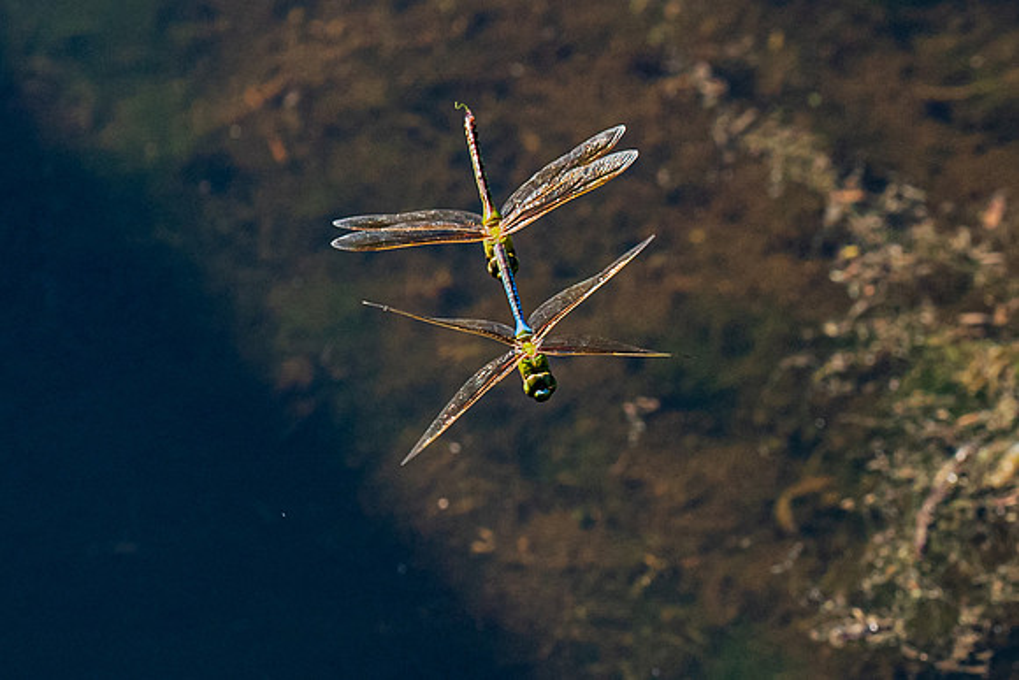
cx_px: 1263
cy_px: 232
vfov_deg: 4.7
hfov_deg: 6.9
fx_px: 8358
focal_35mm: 295
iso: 1600
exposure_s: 1/3200
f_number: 4
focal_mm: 106
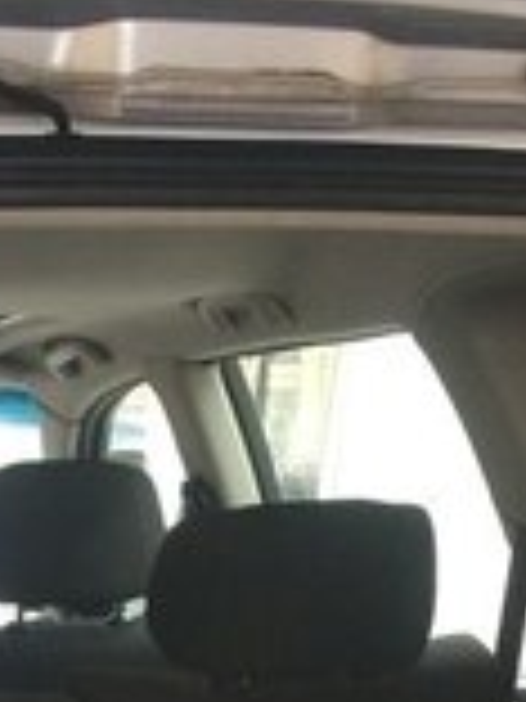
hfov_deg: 16.0
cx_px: 139
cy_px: 1094
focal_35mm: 92
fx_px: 1864
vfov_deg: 18.5
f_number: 2.2
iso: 50
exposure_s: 1/33
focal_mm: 4.15
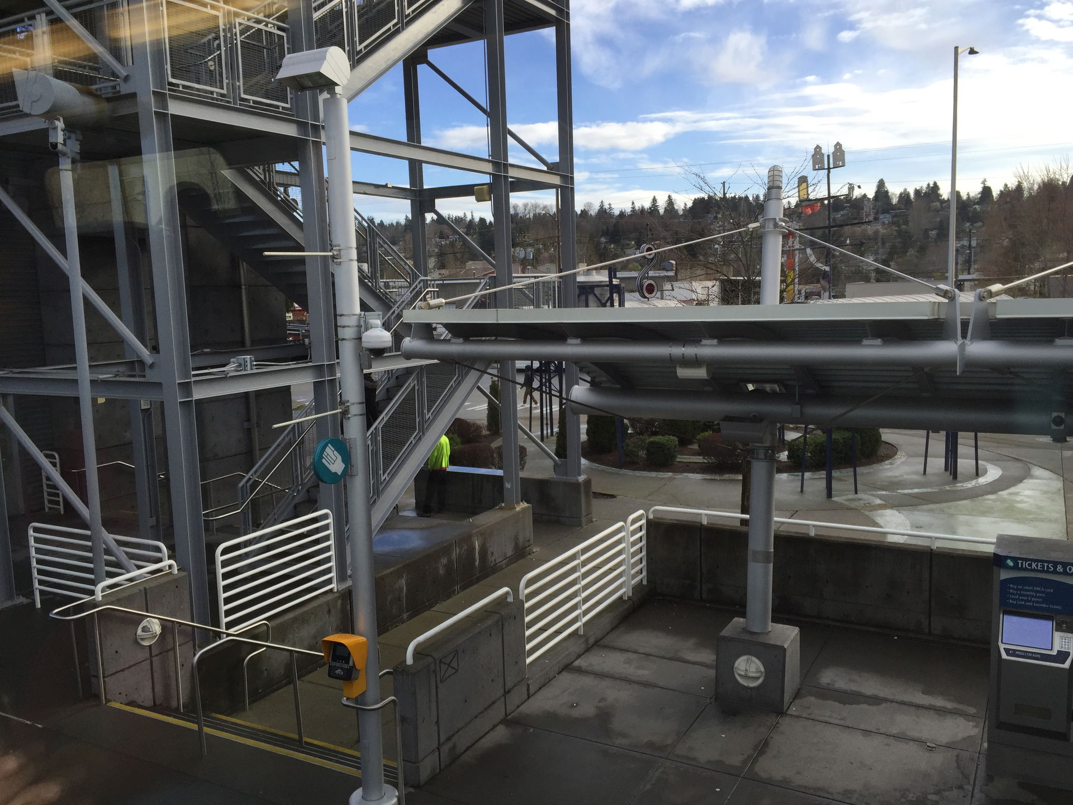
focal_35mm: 29
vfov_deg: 48.2
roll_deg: +1.4
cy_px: 402
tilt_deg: -7.9
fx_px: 899
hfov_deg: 61.7
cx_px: 536
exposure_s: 1/380
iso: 32
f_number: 2.2
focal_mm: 4.15
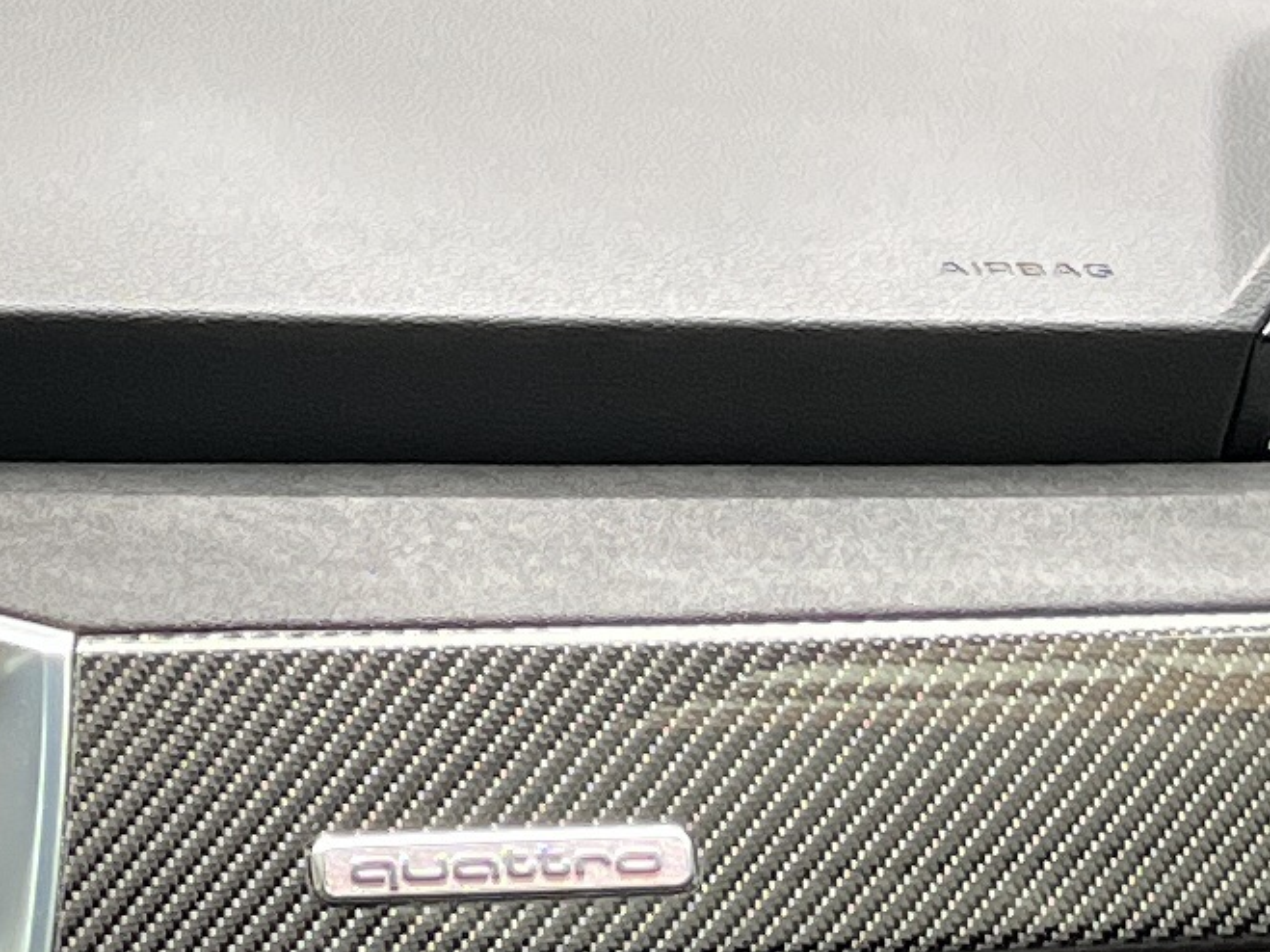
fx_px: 5832
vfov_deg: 9.2
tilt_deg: -11.2
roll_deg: -1.1
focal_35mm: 159
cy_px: -116
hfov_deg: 11.3
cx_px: -1189
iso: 100
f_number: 1.6
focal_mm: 5.1
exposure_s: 1/121
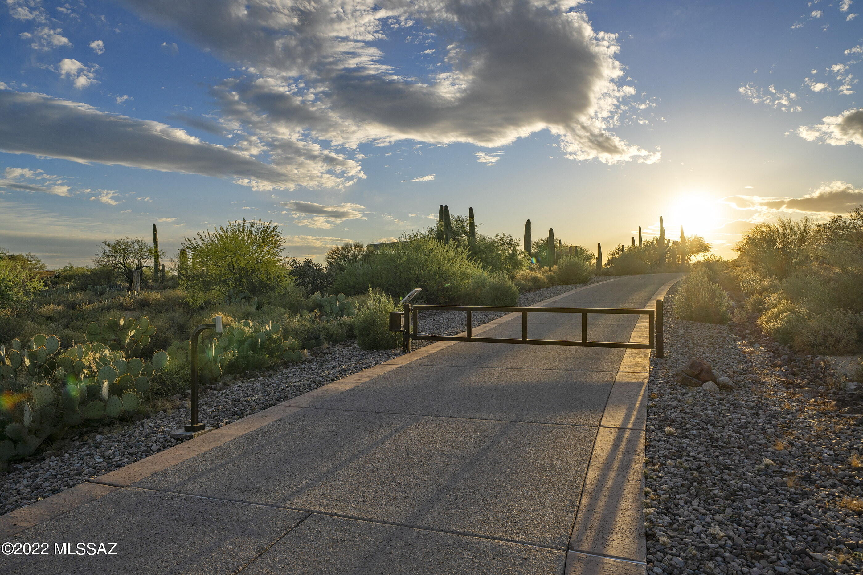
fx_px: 575
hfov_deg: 73.8
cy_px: 288
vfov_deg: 53.1
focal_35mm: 24
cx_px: 432
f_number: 9
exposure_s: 1/400
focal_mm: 24
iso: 100
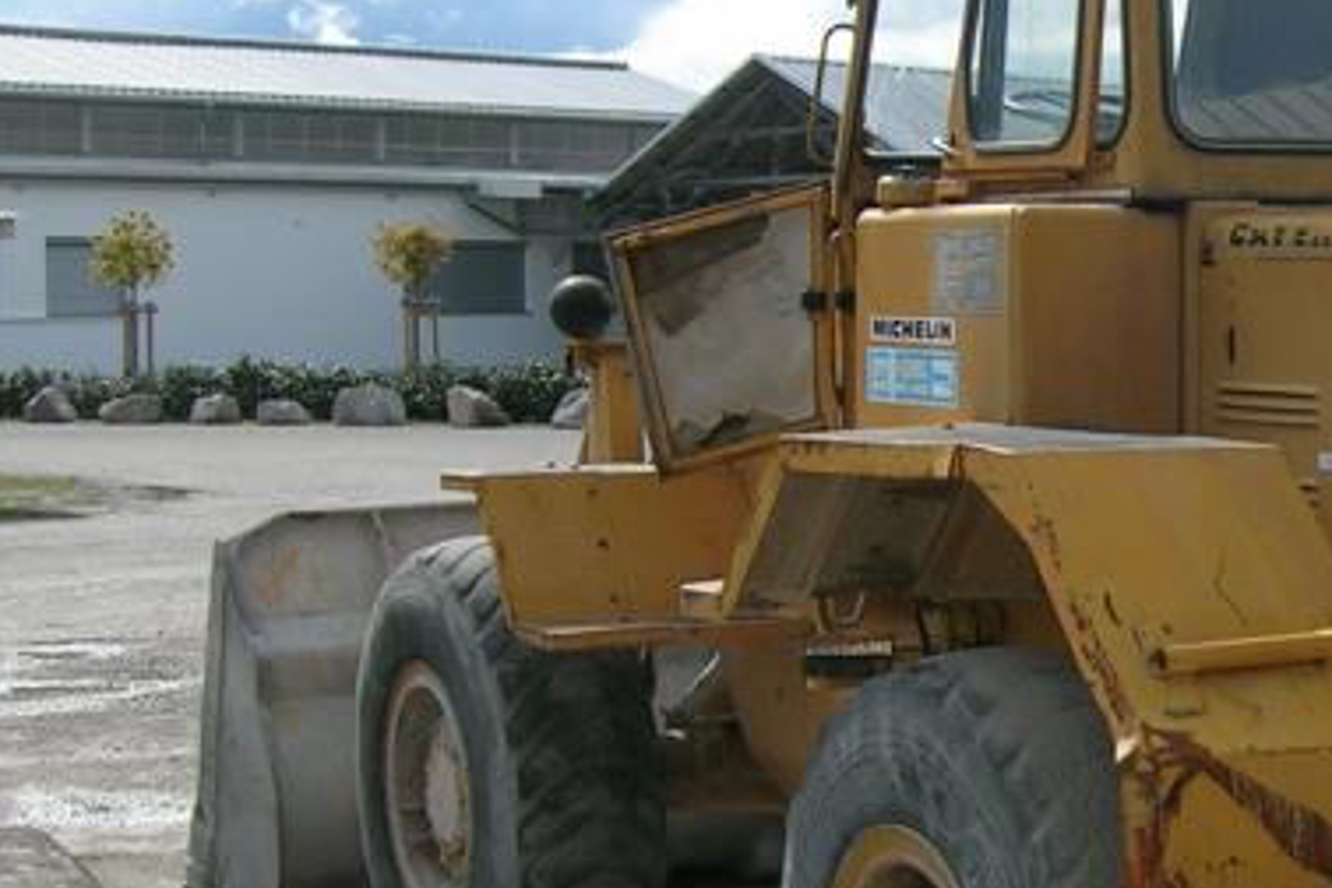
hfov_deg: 25.1
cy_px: 532
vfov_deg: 17.7
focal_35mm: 77
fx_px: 2849
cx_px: 1314
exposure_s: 1/396
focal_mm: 5.4
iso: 50
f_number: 4.8
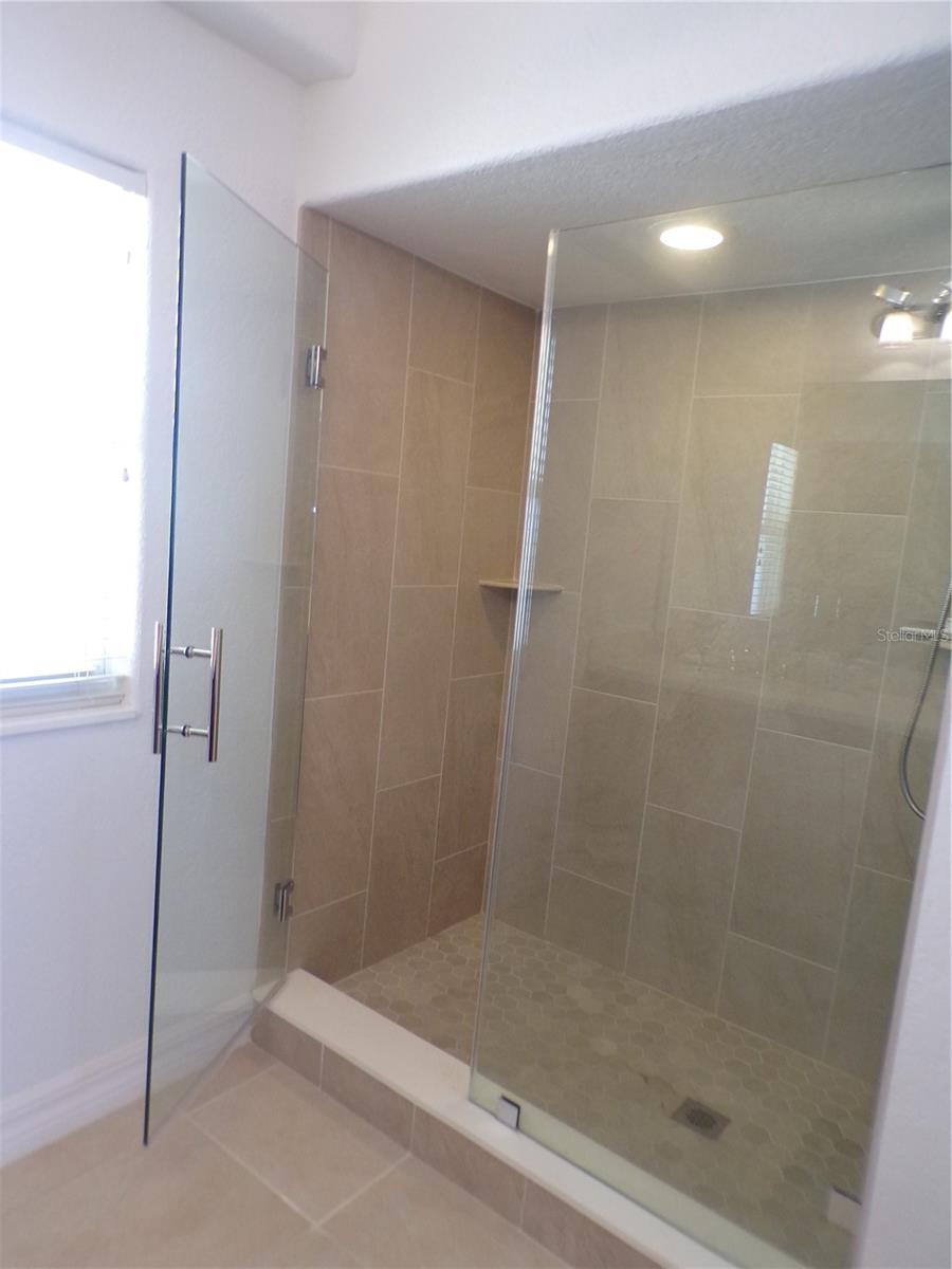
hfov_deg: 56.8
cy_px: 634
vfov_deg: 71.6
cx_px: 476
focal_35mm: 24
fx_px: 880
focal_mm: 4.3
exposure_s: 1/34
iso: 200
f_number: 3
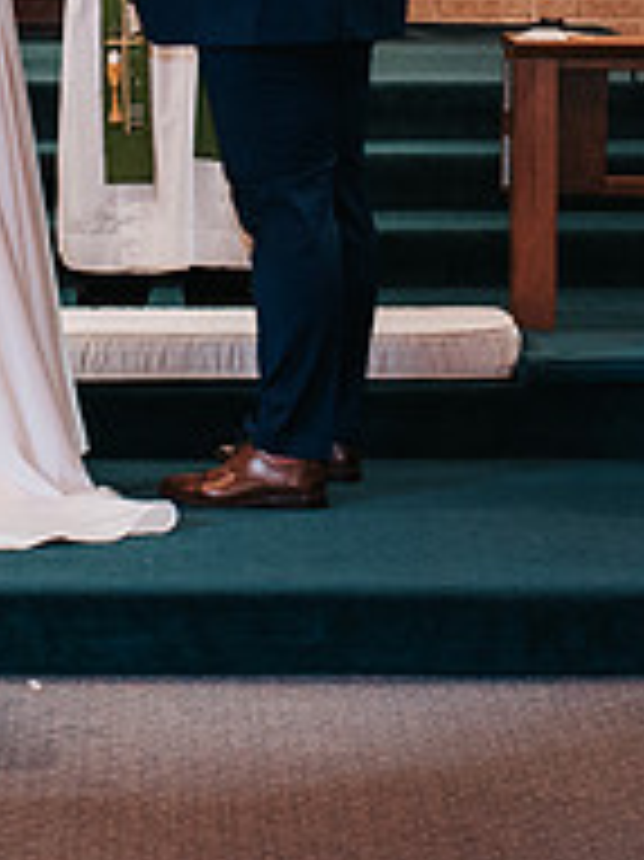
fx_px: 4867
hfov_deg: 7.6
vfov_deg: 9.9
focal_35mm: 196
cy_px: -182
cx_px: 151
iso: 720
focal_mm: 35
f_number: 3.2
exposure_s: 1/125
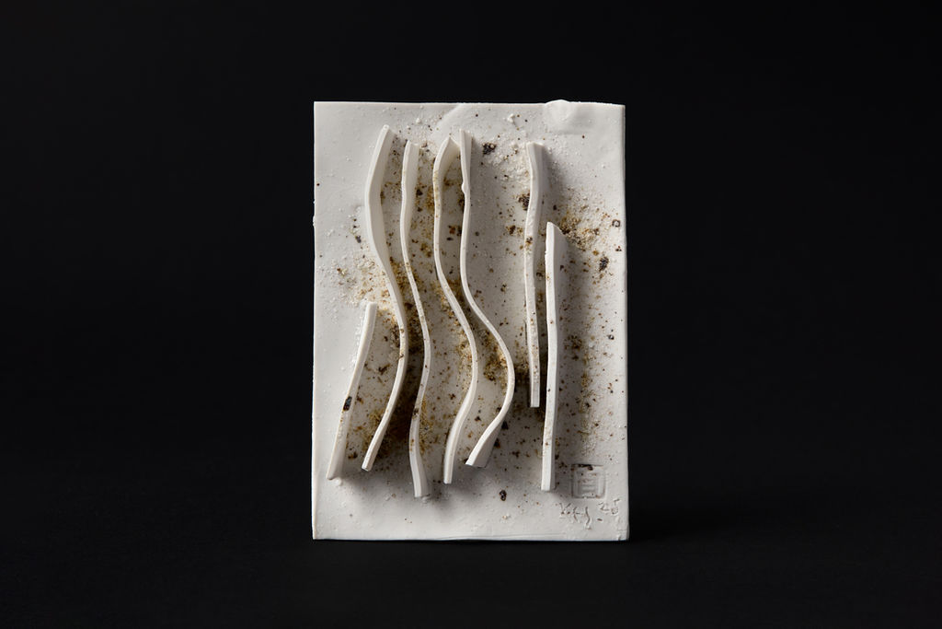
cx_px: 471
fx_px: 1701
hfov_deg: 31.0
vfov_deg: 20.9
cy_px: 314
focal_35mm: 65
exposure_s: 1/125
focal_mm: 65
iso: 100
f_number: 11
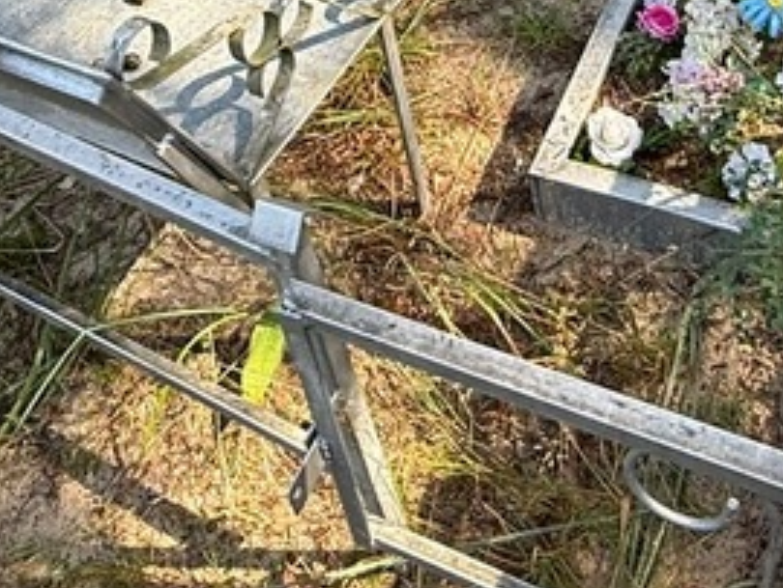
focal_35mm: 53
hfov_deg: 36.1
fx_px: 1200
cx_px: 450
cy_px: -180
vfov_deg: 24.1
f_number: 2.2
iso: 64
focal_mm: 2.22
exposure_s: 1/99
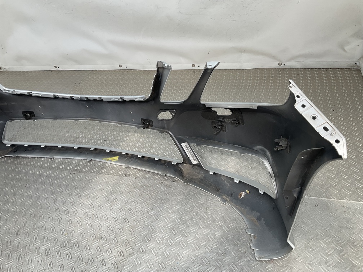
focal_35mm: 29
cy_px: 136
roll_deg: +7.3
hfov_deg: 61.7
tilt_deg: -34.3
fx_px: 304
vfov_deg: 48.2
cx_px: 182
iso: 16
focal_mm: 3
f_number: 1.8
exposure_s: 1/130
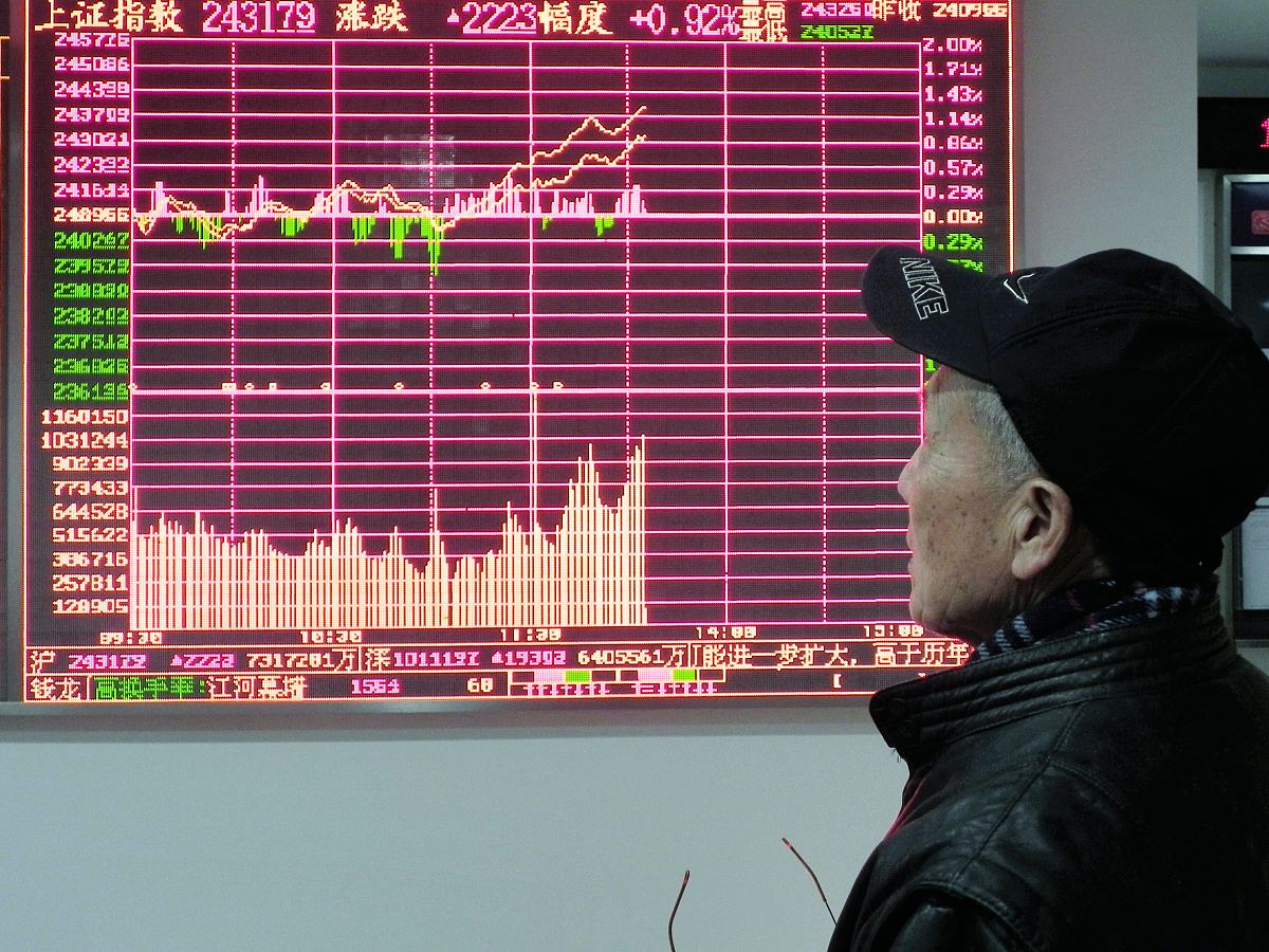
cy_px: 476
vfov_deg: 25.2
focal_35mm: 58
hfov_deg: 33.2
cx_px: 634
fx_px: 2126
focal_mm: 10.3
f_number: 3.5
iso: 288
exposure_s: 1/30
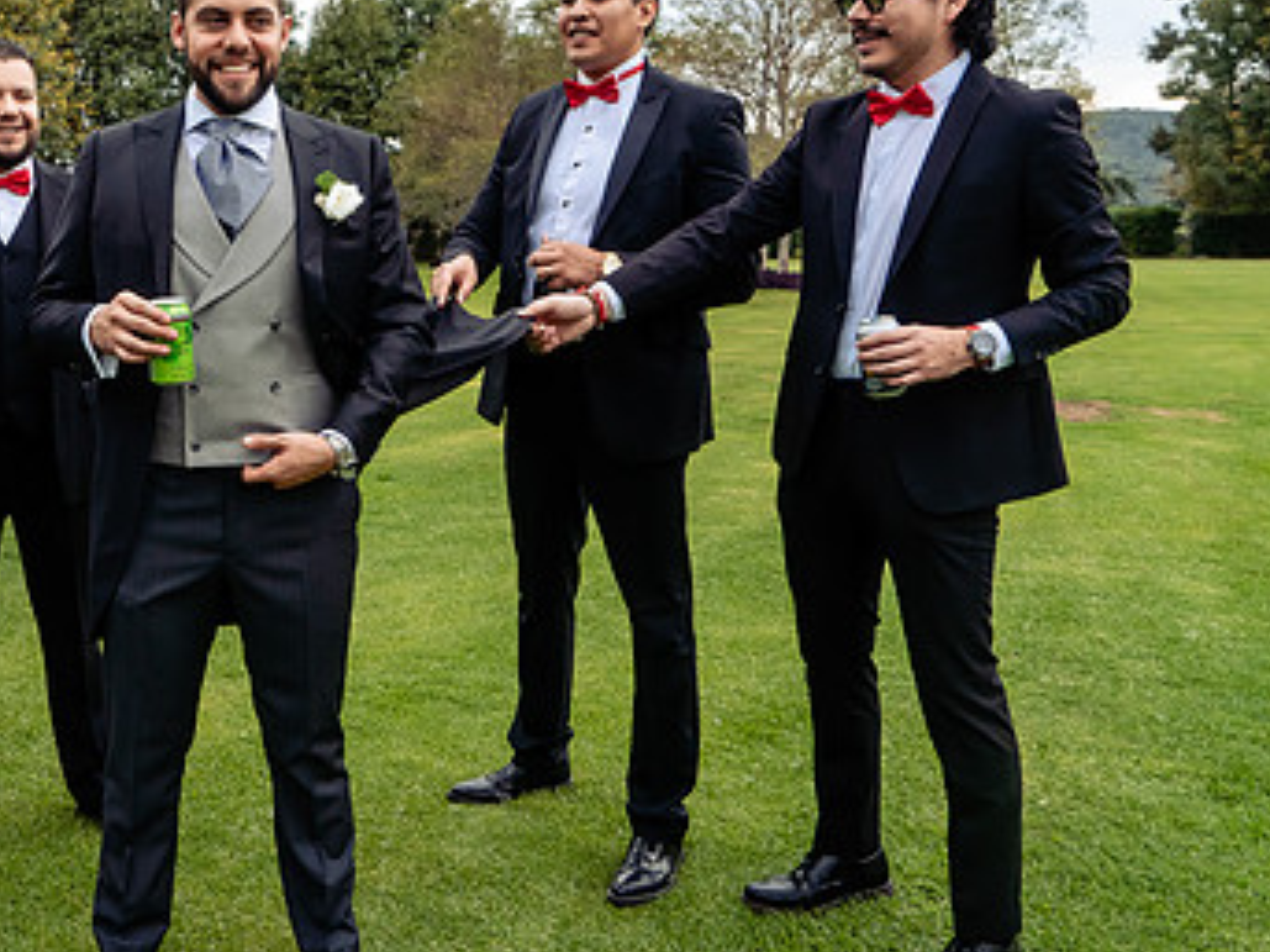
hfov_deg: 45.5
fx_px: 1430
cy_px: 428
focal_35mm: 39
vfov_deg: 36.8
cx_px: 259
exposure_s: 1/200
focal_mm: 24
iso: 640
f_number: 7.1
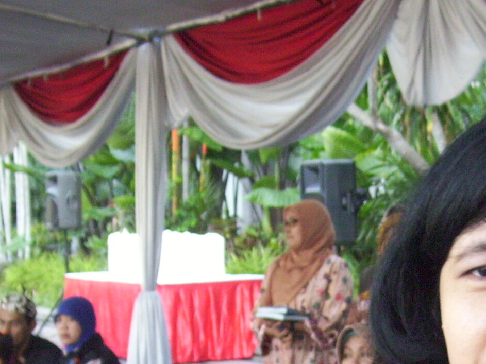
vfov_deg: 12.6
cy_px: 472
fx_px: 1600
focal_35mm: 114
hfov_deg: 17.0
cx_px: 454
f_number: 3.4
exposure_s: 1/60
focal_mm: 7.1
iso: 200
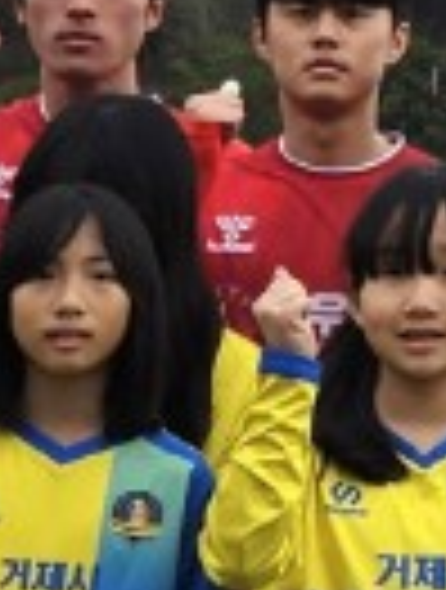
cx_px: 1113
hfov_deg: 6.3
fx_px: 3829
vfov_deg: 8.7
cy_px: -169
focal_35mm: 224
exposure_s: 1/1250
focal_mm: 5.4
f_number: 1.8
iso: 40
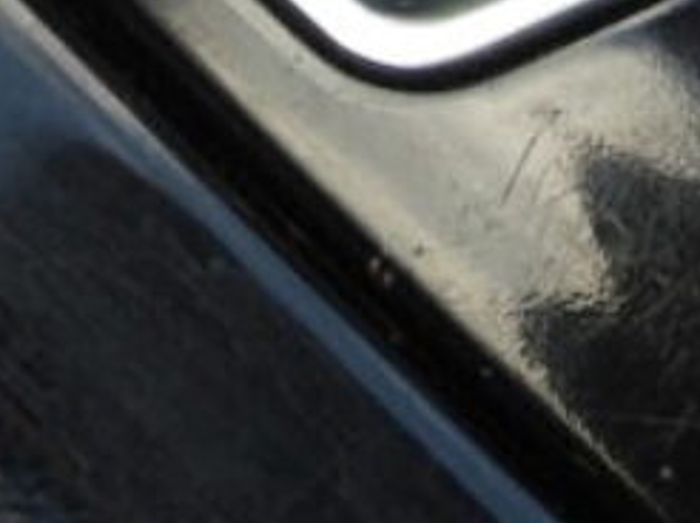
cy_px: -1066
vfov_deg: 4.9
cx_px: 159
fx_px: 5798
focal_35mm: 287
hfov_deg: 6.9
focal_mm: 7.9
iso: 100
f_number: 3.2
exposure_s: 1/160
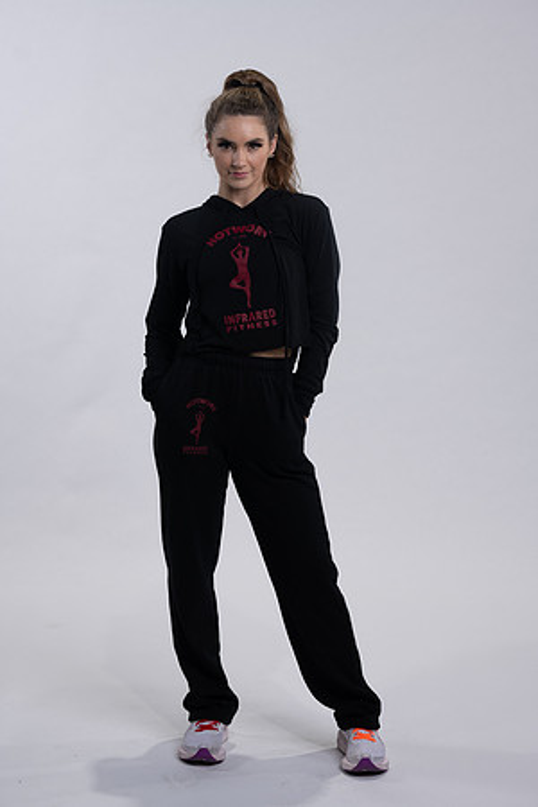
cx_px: 269
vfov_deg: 23.9
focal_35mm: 85
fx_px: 1905
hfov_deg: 16.1
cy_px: 404
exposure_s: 1/125
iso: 125
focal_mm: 85
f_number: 4
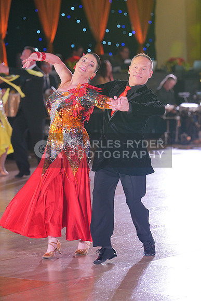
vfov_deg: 13.7
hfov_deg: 9.2
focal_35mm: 150
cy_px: 150
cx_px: 100
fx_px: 1255
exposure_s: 1/400
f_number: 4
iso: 2000
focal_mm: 150
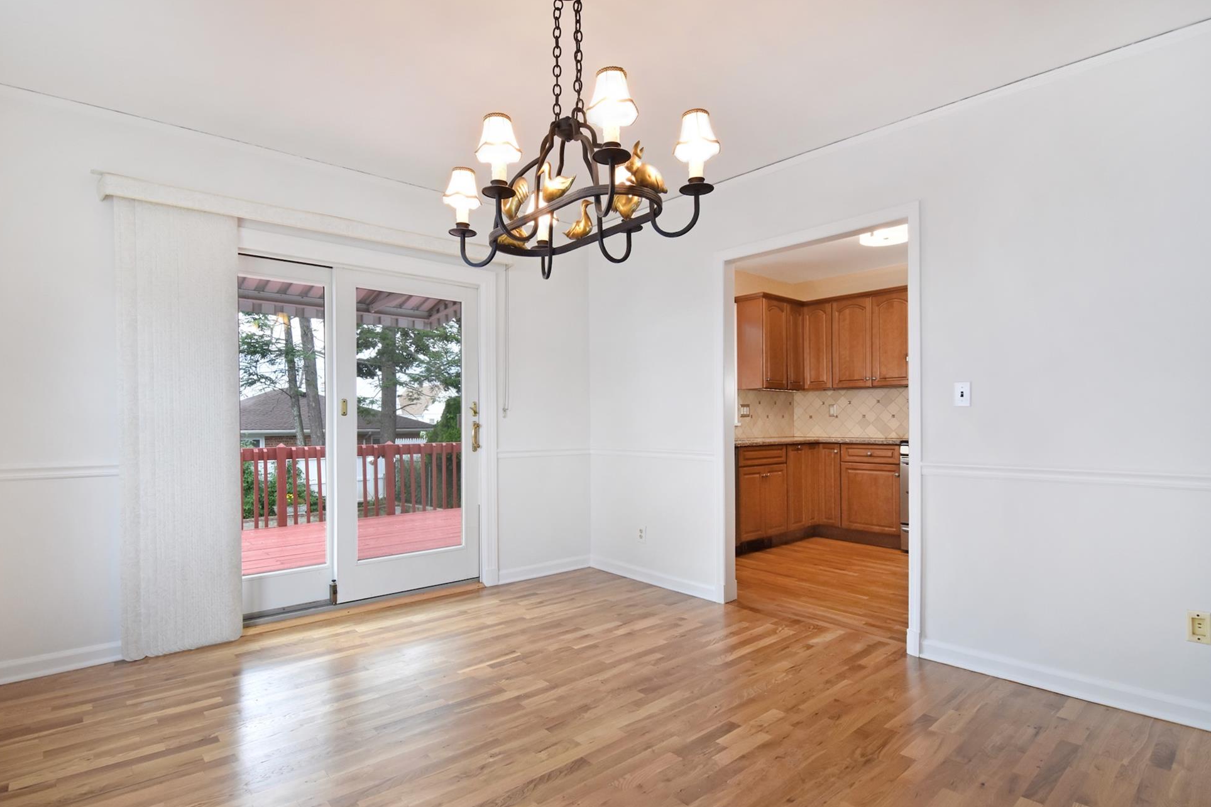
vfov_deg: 68.8
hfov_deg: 91.5
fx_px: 590
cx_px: 596
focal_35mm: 18
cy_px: 404
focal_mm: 11
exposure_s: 1/10
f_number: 11
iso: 640
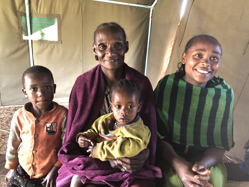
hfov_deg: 63.4
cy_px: 94
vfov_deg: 49.7
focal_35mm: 28
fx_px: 201
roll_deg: -2.2
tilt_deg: -14.8
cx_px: 124
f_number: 1.8
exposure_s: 1/7
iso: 100
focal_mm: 4
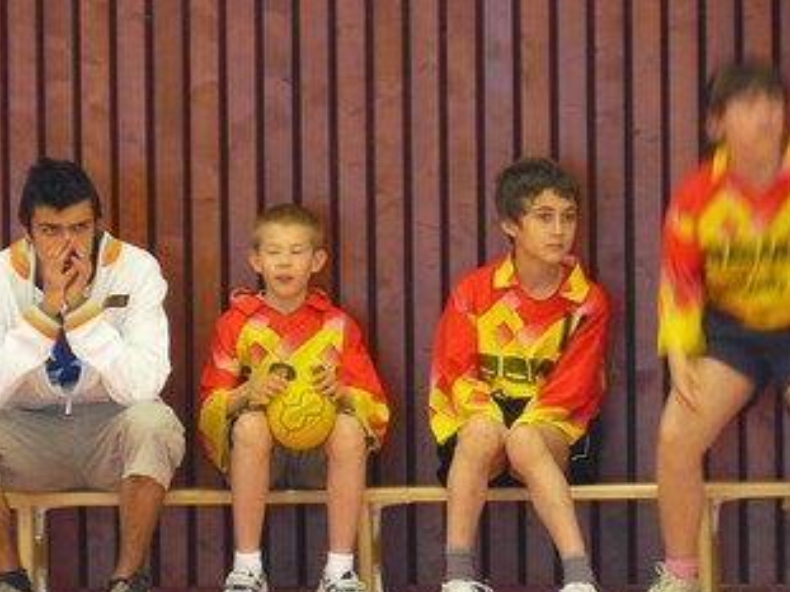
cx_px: 363
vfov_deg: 3.3
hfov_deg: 4.3
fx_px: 10426
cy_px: 398
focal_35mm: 457
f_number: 3.3
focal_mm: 56.3
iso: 200
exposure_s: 1/25
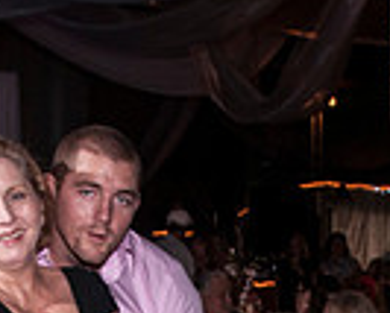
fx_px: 1272
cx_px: 240
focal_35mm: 110
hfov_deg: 17.4
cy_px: 487
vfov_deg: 13.2
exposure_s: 1/30
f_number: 5.6
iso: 400
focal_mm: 18
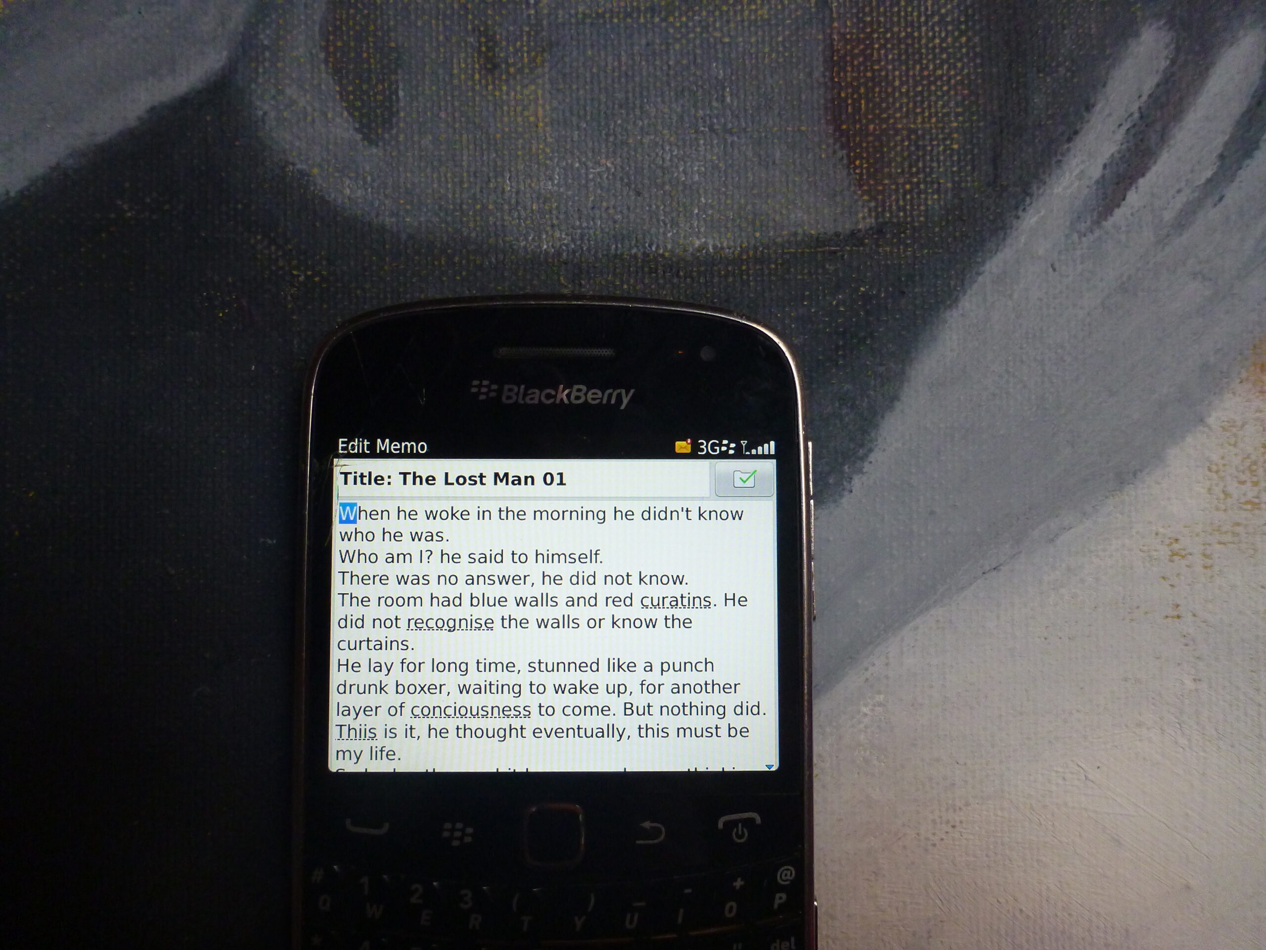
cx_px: 633
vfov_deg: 49.7
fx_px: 1024
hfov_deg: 63.4
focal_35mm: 28
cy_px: 475
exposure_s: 1/60
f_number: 3.3
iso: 400
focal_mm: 4.9
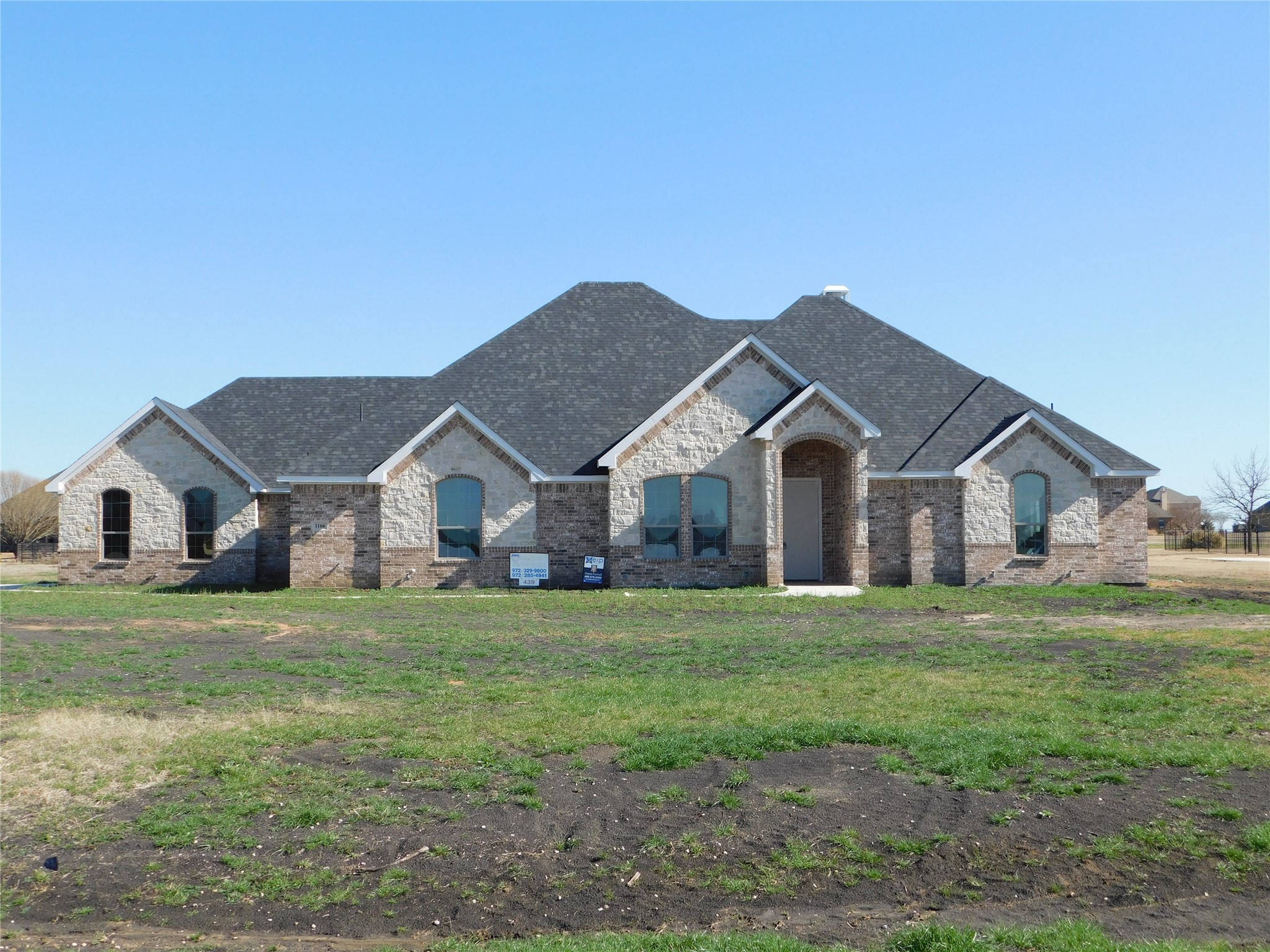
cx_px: 635
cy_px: 476
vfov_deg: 36.0
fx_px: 1468
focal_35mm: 40
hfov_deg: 46.8
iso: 125
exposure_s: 1/1000
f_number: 3.6
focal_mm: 7.1
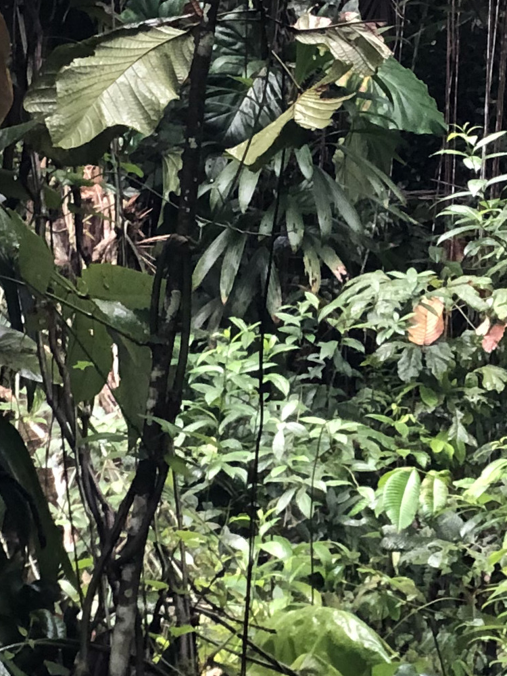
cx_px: 751
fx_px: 4062
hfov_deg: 7.0
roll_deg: -1.4
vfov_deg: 9.1
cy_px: -580
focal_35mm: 208
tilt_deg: +23.5
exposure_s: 1/60
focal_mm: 6
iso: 64
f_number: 2.4
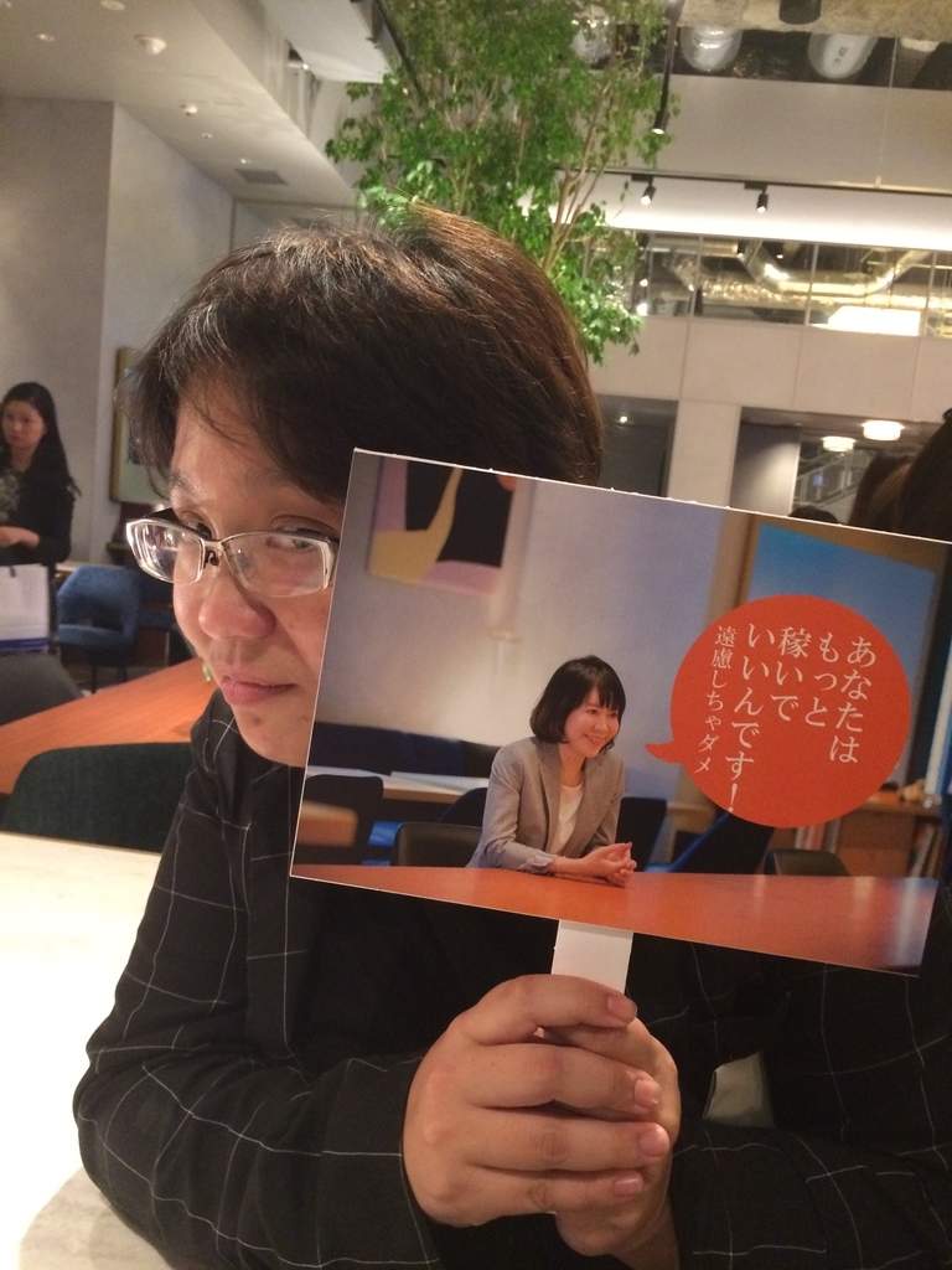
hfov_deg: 48.2
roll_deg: -4.5
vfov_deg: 61.7
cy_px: 635
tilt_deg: -8.1
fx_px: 1063
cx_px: 476
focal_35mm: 29
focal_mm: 4.15
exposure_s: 1/20
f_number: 2.2
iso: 320
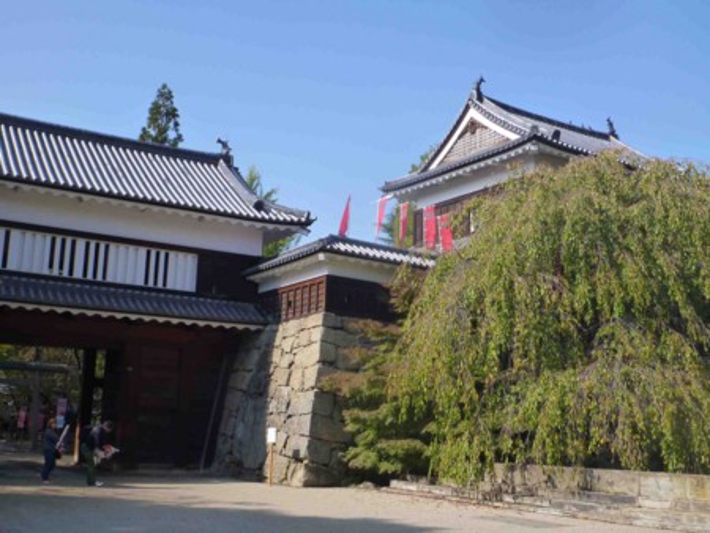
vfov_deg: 35.2
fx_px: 841
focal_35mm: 41
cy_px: 266
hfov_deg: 45.8
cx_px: 355
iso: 160
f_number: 4.2
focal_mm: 7.4
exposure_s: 1/400
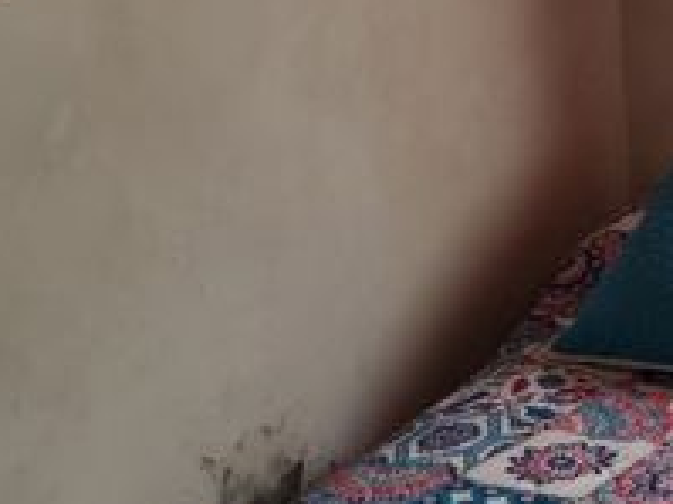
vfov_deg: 16.4
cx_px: 786
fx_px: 1690
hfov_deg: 21.1
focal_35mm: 87
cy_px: -61
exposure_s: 1/40
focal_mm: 5.4
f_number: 1.8
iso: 250
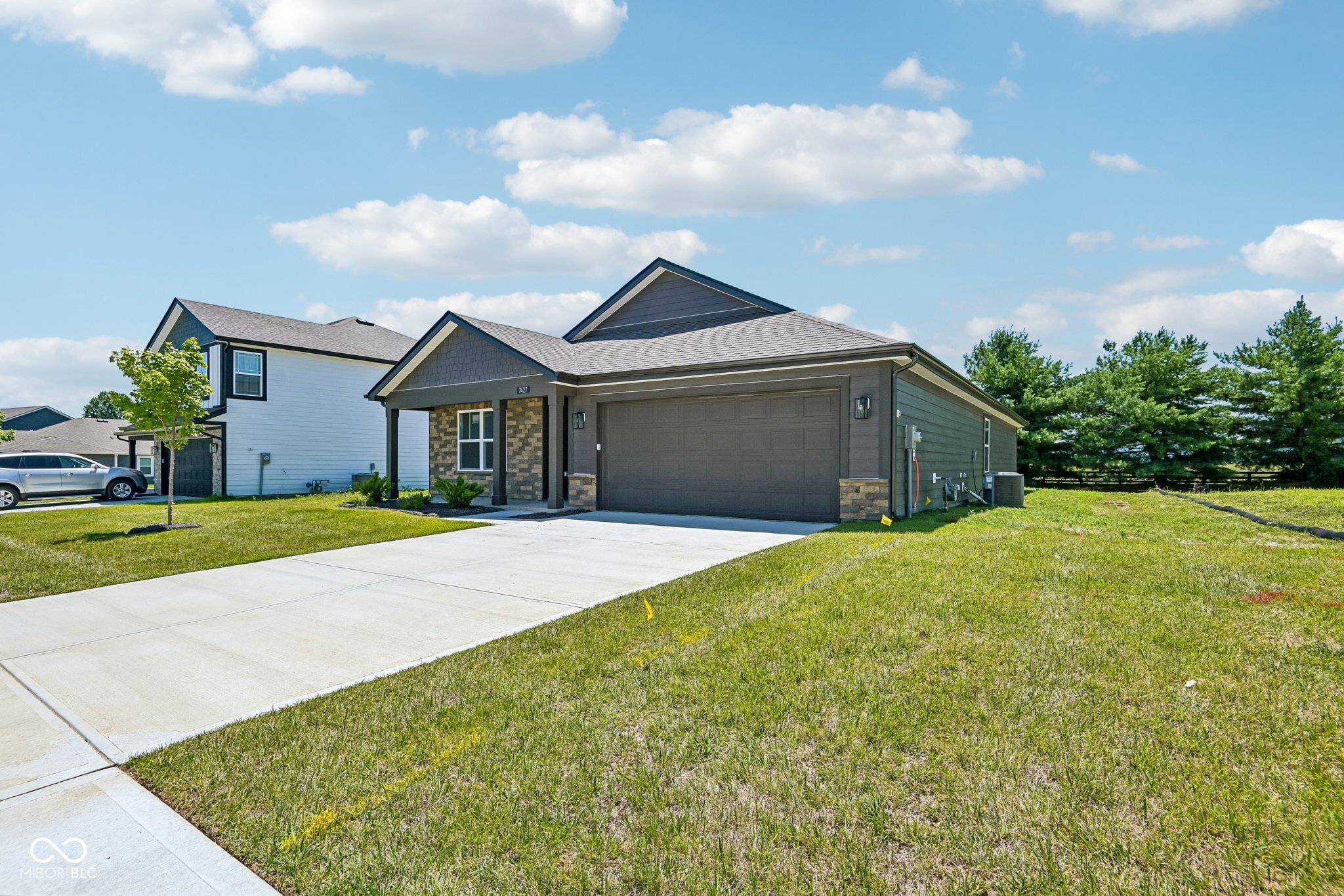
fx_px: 597
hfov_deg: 96.7
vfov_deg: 73.7
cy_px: 448
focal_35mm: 16
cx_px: 672
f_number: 8
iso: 100
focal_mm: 16
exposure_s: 1/500
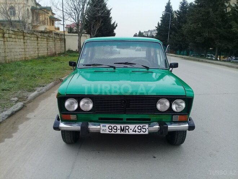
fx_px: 213
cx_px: 119
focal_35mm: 31
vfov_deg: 45.4
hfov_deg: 58.4
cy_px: 90
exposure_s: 1/150
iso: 50
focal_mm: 3.3
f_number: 2.2
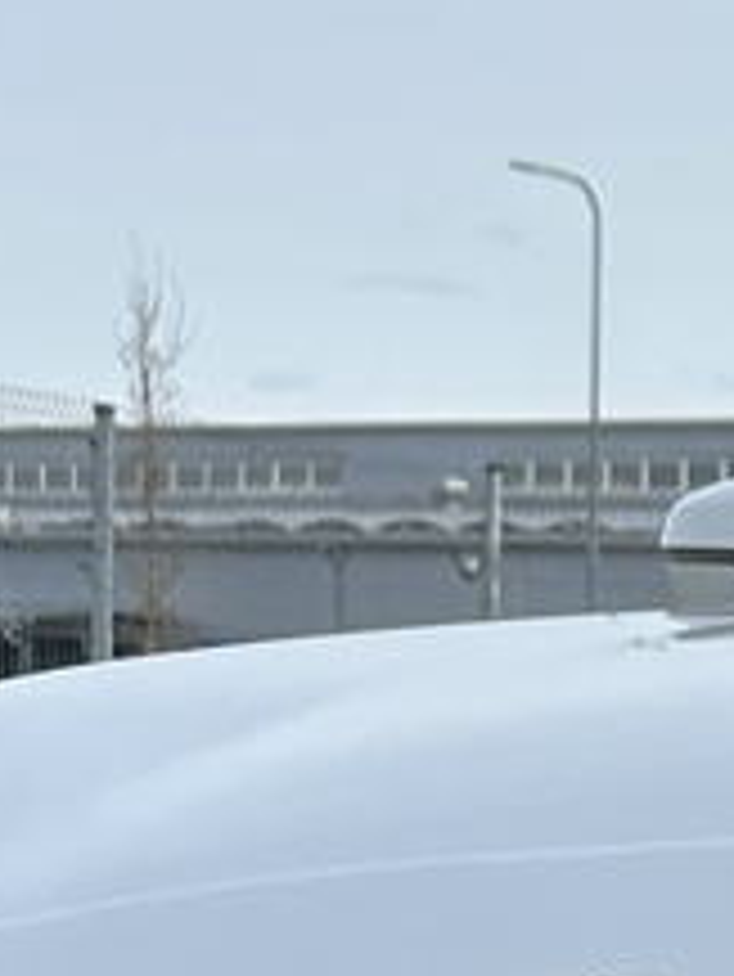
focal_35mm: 192
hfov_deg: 7.4
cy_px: 1633
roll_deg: -3.0
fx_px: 5423
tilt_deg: -8.6
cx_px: 1518
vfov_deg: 9.9
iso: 50
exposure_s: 1/3165
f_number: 1.5
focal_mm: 5.7
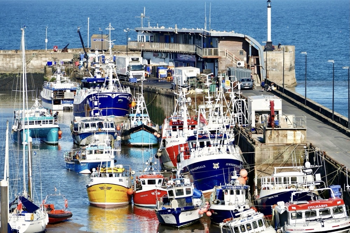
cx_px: 175
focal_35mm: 264
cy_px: 116
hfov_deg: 7.8
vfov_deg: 5.2
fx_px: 2567
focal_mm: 96.45
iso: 125
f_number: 4
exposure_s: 1/2000
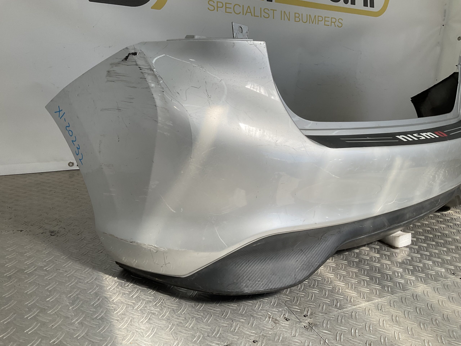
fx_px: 386
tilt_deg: -16.9
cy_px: 173
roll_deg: -6.3
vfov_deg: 48.2
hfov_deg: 61.7
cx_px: 230
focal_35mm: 29
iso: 16
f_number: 1.8
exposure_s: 1/719
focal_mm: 3
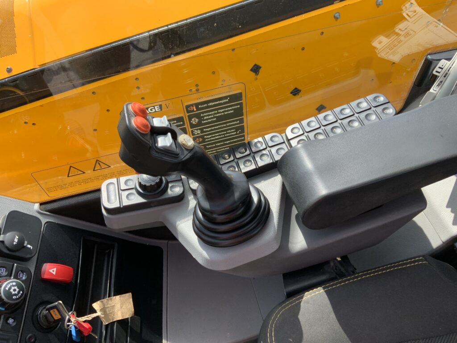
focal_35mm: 29
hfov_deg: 61.7
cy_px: 172
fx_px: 383
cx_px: 228
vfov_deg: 48.2
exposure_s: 1/310
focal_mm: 3
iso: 16
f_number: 1.8
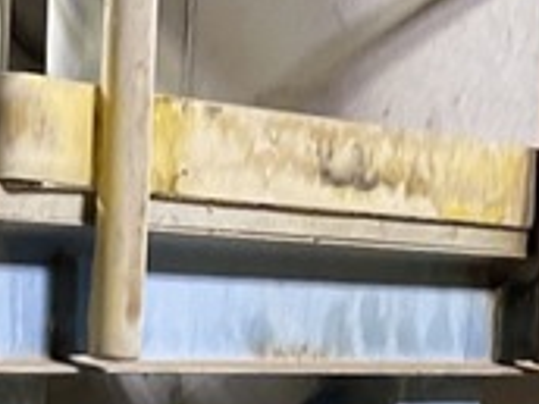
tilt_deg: -1.7
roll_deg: -2.5
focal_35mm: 116
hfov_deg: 14.0
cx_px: -573
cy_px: 495
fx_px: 1806
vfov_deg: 12.4
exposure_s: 1/40
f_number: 1.6
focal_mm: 5.1
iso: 400
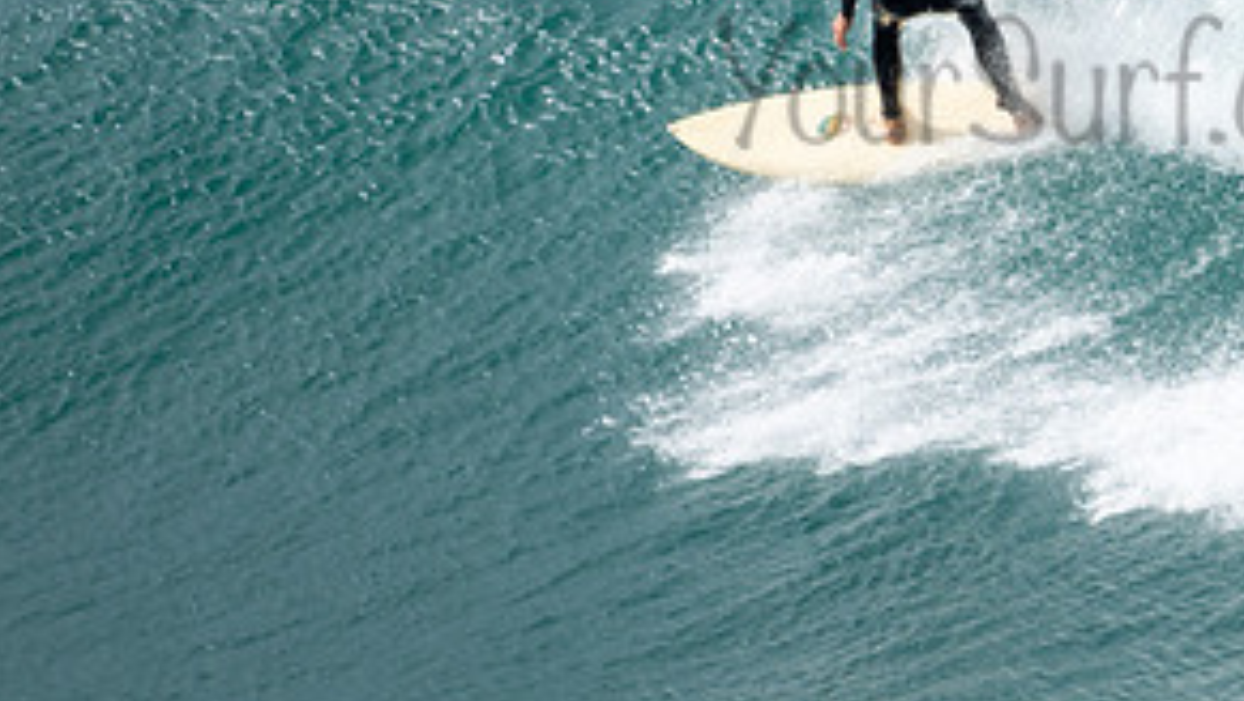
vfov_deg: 0.8
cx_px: 1159
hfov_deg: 1.4
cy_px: 45
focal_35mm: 1566
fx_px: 51680
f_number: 5.6
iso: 125
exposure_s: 1/800
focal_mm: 500
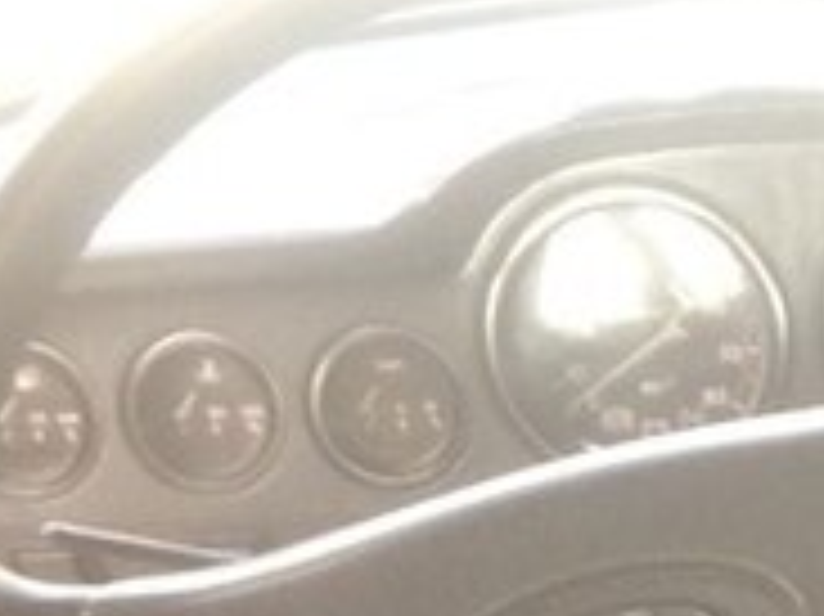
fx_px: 2664
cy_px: 794
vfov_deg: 12.8
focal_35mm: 112
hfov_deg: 16.1
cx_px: 1238
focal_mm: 2.15
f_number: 2.4
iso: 50
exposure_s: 1/33
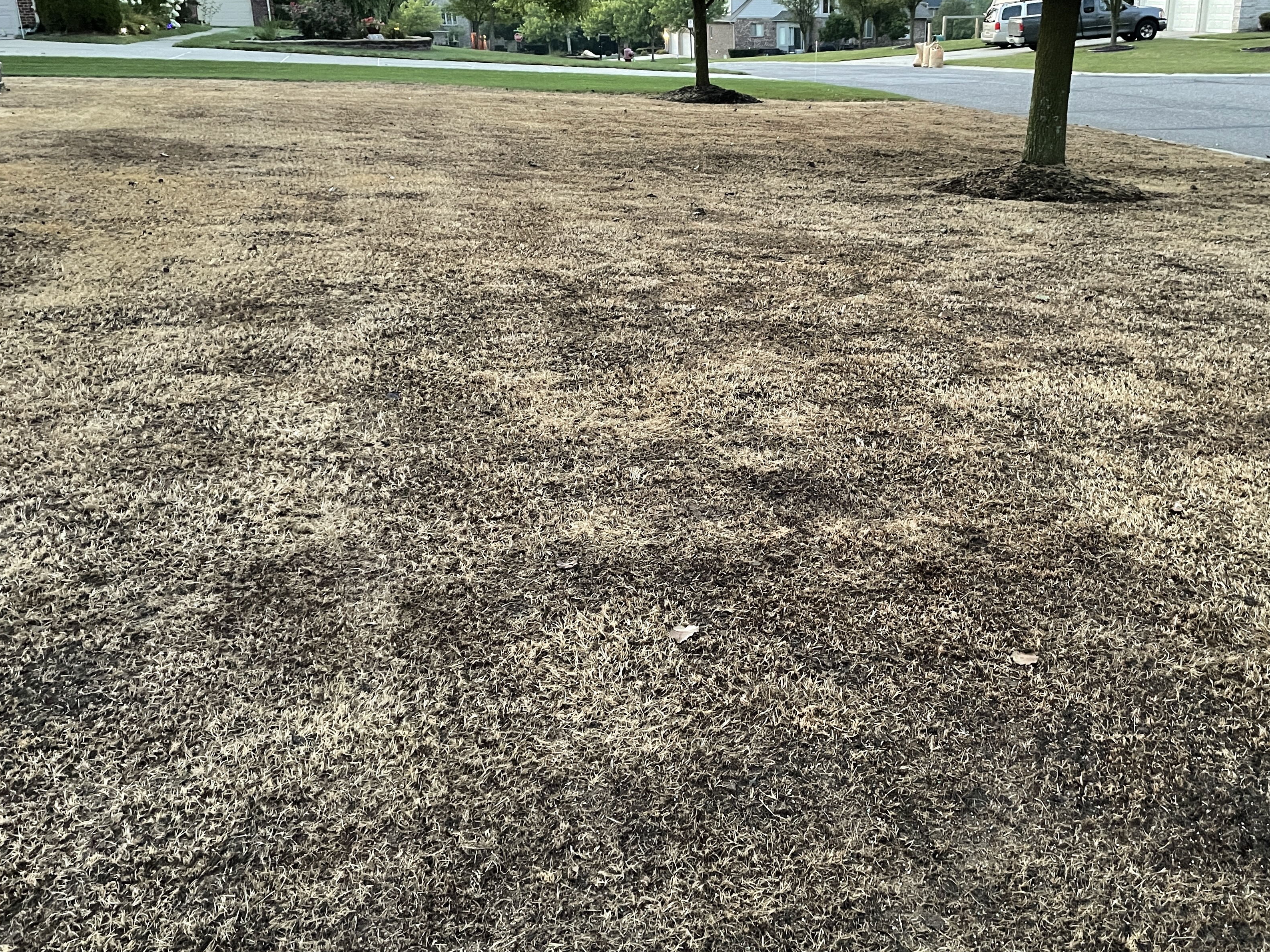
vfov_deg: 42.9
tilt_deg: -20.0
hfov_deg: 55.1
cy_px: 439
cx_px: 743
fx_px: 1211
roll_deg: +0.7
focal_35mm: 33
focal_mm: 4.2
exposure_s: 1/30
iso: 800
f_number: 1.6
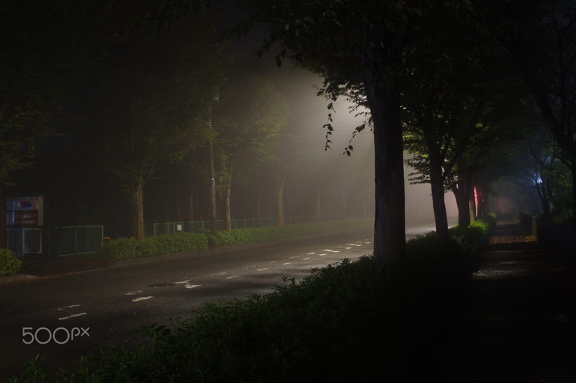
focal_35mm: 36
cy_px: 192
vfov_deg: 36.8
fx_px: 576
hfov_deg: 53.2
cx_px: 288
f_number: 13
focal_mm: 24.38
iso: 100
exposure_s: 30
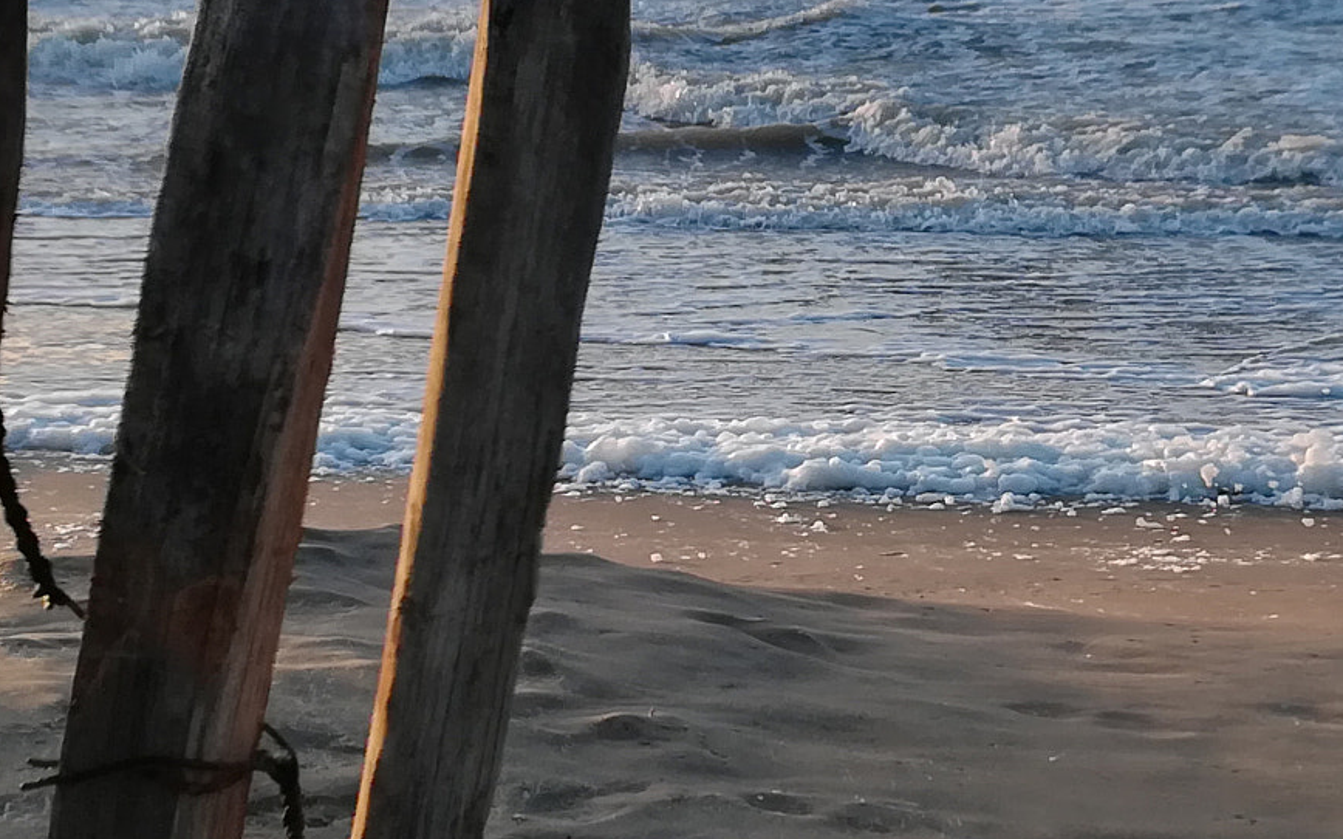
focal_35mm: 86
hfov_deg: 23.9
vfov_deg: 15.1
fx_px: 3147
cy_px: 226
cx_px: 959
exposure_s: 1/239
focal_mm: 3.83
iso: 50
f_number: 2.2
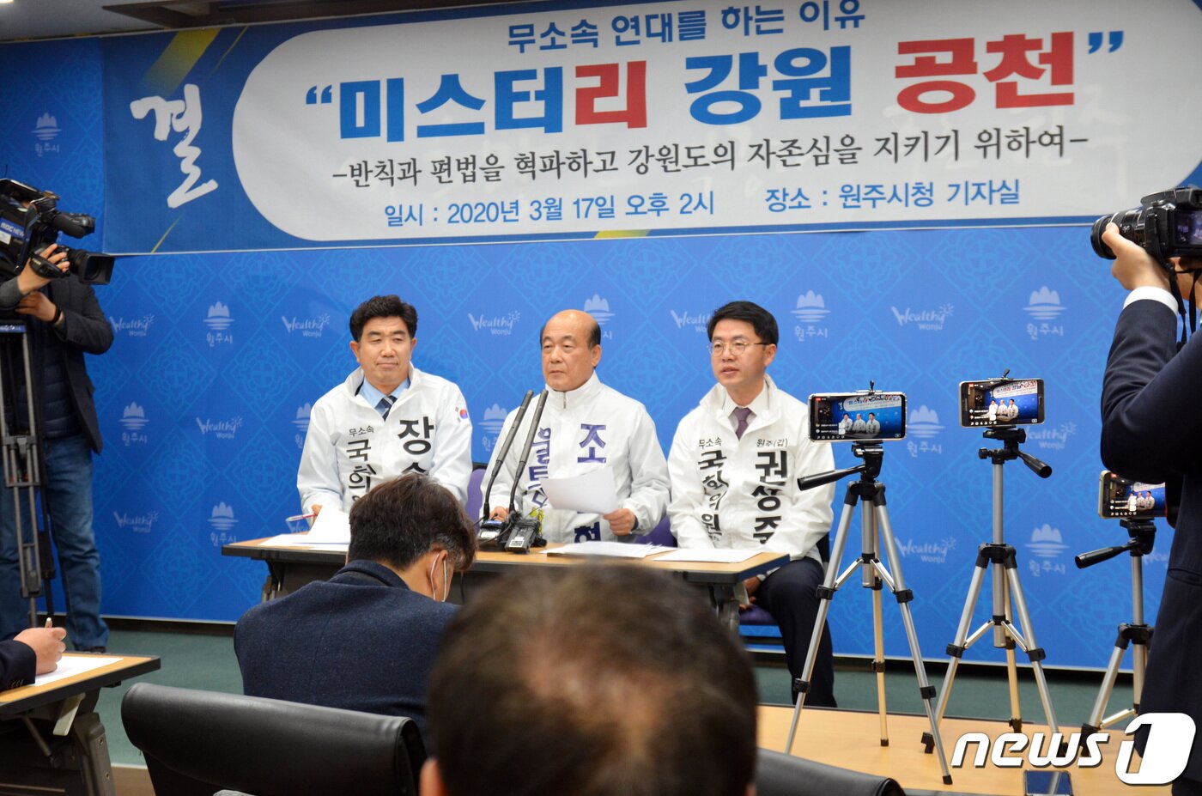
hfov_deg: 46.5
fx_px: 1399
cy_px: 398
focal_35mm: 42
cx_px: 601
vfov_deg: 31.8
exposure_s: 1/80
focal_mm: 28
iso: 800
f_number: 4.5
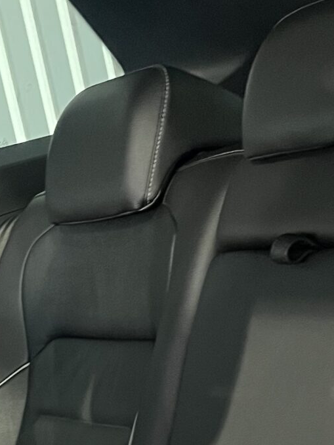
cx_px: 138
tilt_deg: -16.7
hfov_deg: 15.1
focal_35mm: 98
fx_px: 1261
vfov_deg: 18.9
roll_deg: +14.5
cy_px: 533
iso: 400
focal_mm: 5.1
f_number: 1.6
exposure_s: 1/33
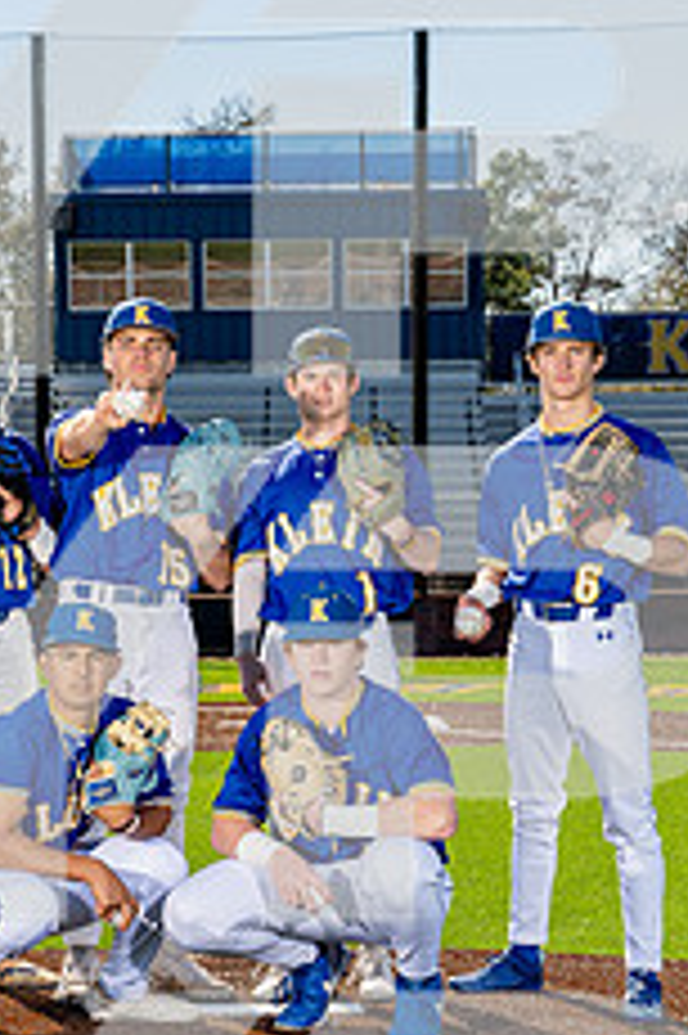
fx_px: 3187
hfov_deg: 12.3
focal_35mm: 111
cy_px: 686
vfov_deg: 18.4
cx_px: 180
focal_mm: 44
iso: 100
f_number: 8
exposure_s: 1/250
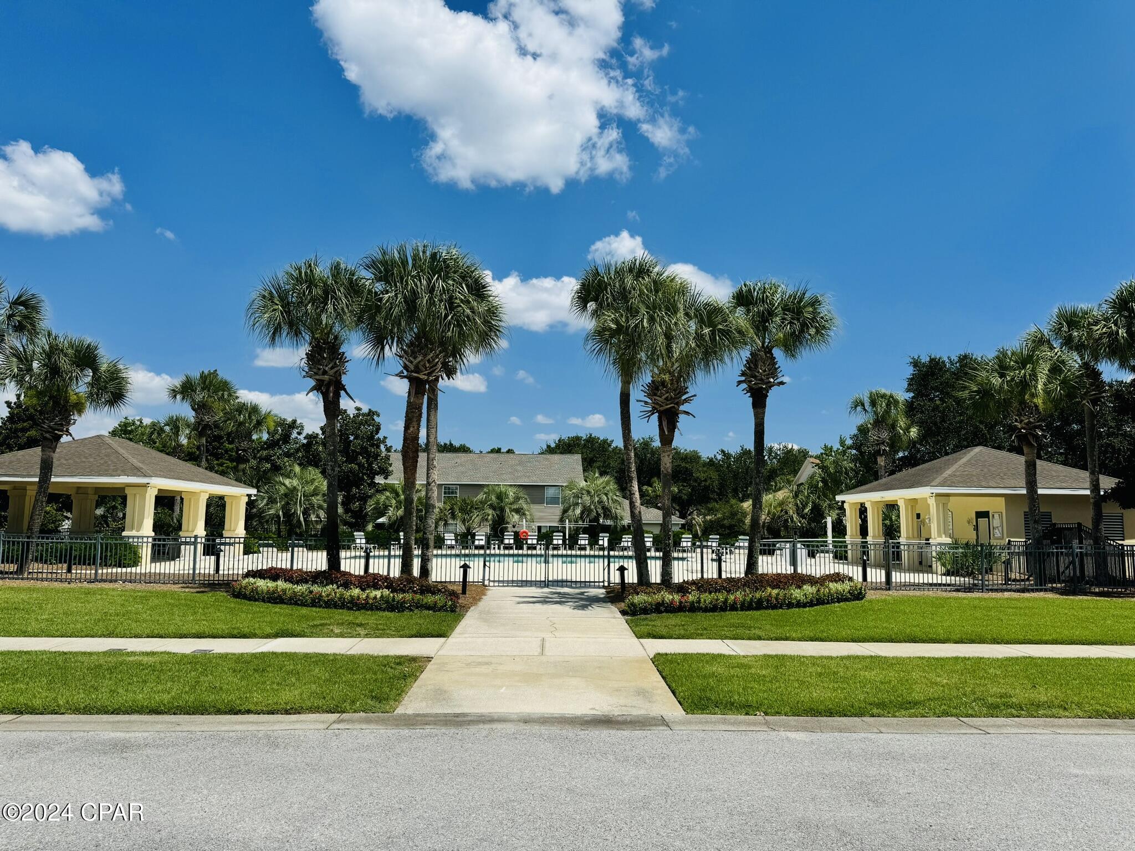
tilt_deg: +5.6
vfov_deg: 56.8
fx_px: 787
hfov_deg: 71.6
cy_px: 426
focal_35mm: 24
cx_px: 568
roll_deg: -0.6
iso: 80
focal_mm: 6.76
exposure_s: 1/7937
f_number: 1.78
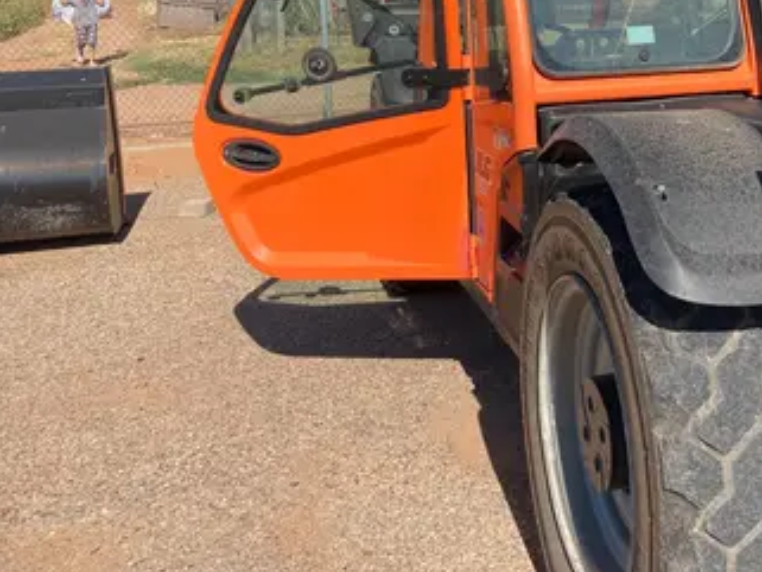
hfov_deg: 37.7
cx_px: 648
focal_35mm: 48
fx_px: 1057
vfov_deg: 29.6
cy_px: 115
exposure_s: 1/1389
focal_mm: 3.99
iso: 20
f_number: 1.8
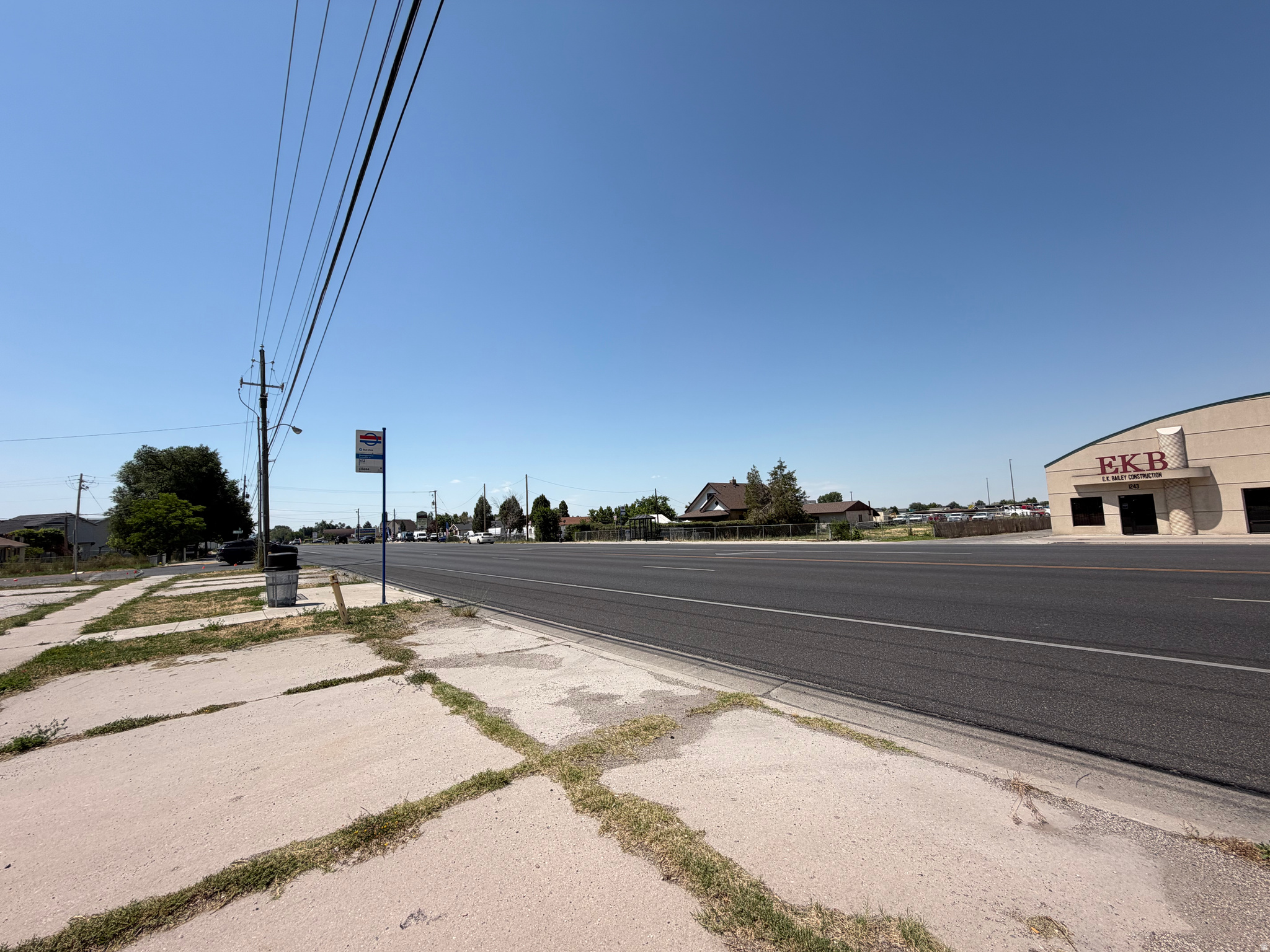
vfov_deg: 85.7
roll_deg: +2.9
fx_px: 514
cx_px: 635
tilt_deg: +5.4
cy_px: 476
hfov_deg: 102.1
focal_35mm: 14
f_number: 2.2
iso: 20
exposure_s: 1/1368
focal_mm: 2.22
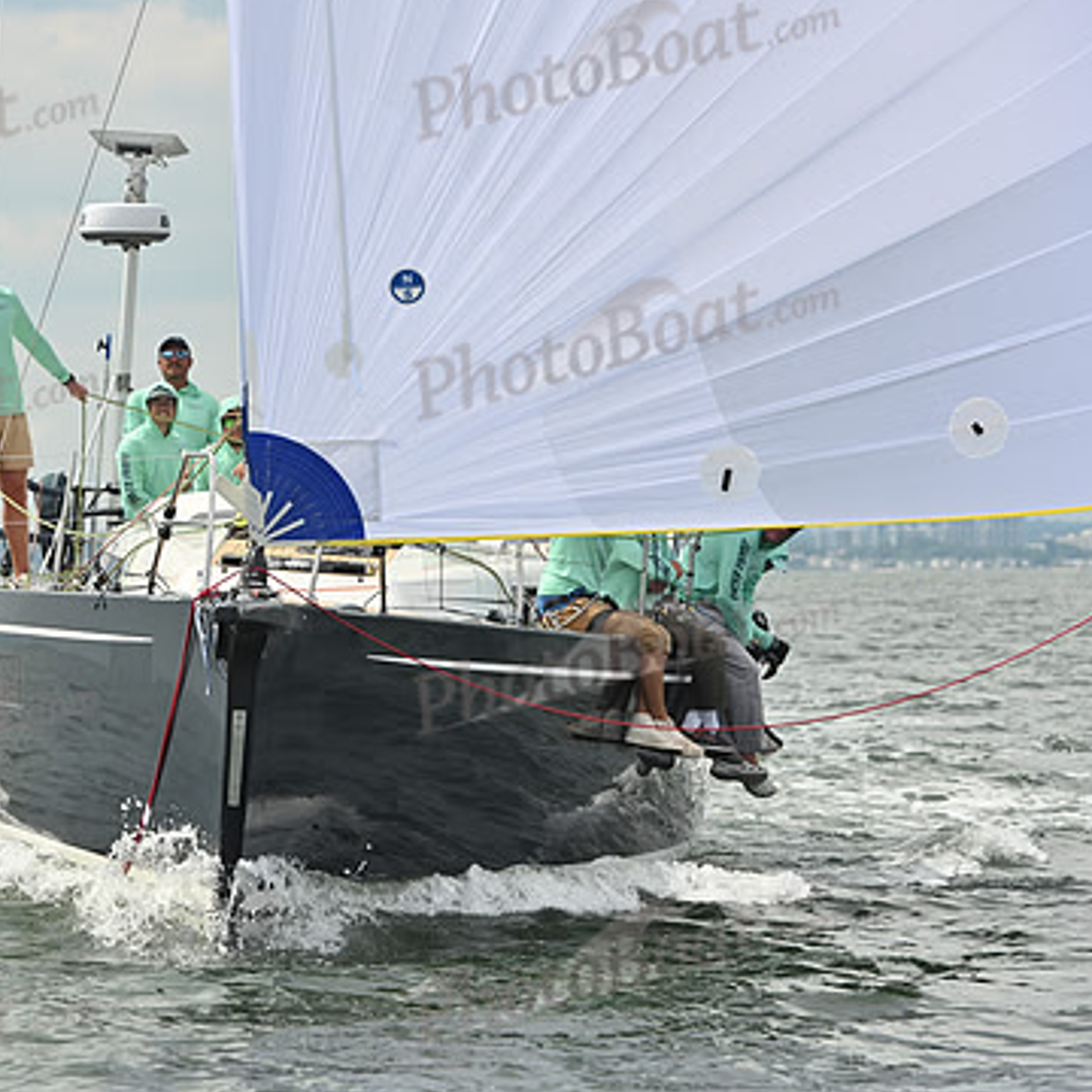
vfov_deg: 8.0
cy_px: 541
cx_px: 258
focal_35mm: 219
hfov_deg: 8.0
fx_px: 7816
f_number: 8
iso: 320
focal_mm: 160
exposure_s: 1/1600
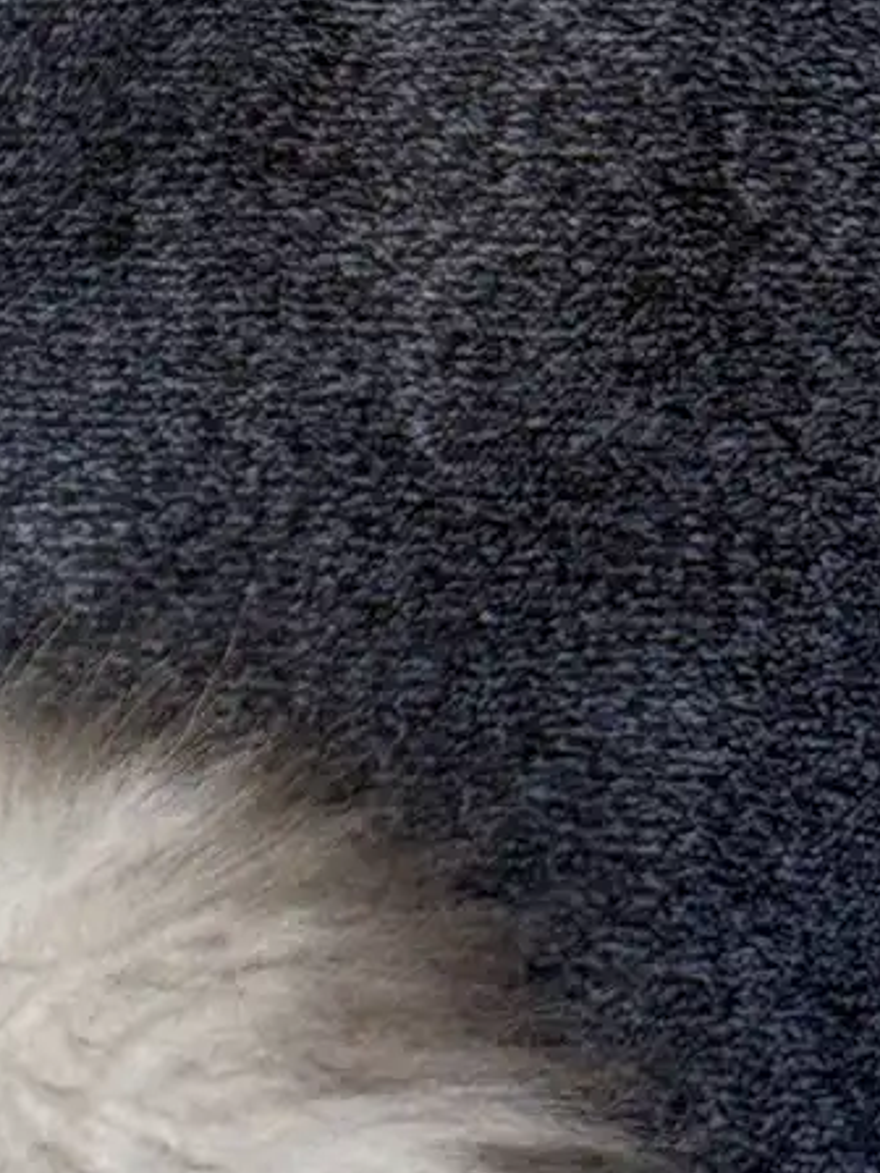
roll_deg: -5.8
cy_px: 350
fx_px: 6203
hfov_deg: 7.9
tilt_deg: -8.7
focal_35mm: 183
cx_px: -697
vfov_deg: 10.8
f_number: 1.78
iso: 100
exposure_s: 1/221
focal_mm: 6.76
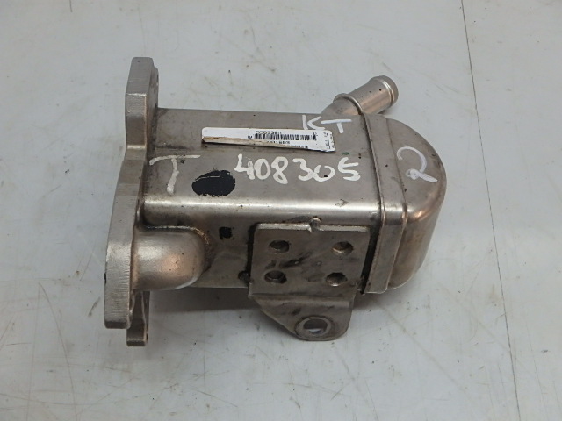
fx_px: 682
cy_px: 210
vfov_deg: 34.3
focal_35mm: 42
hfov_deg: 44.8
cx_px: 281
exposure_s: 1/40
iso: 320
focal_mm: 7.5
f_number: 5.2
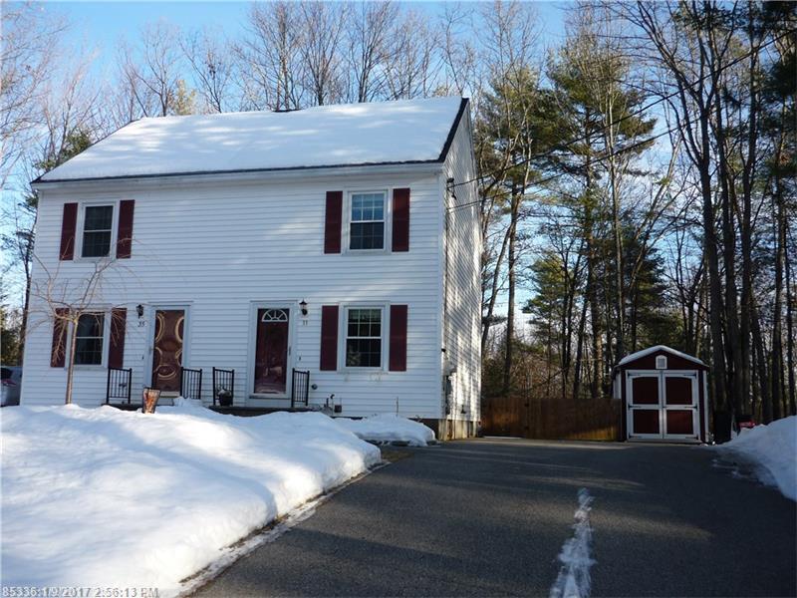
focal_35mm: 33
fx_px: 760
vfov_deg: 42.9
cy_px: 299
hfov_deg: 55.4
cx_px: 398
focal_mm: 5.5
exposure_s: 1/500
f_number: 2.8
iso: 100
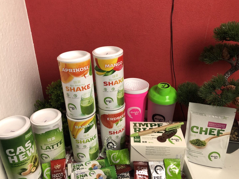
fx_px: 207
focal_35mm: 30
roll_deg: +0.8
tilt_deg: -28.8
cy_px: 92
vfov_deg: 46.8
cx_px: 112
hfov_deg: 59.9
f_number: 1.8
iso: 32
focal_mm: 3.99
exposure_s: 1/25
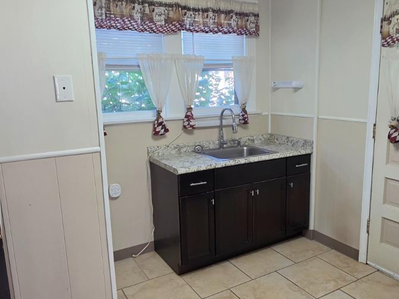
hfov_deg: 61.4
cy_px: 155
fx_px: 334
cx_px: 227
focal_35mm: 29
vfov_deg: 48.2
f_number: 1.9
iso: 100
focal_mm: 2.2
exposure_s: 1/120
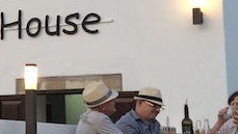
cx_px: -171
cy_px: 5
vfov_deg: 8.3
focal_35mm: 146
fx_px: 922
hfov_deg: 13.4
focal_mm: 4.12
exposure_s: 1/120
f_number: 2.2
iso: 50
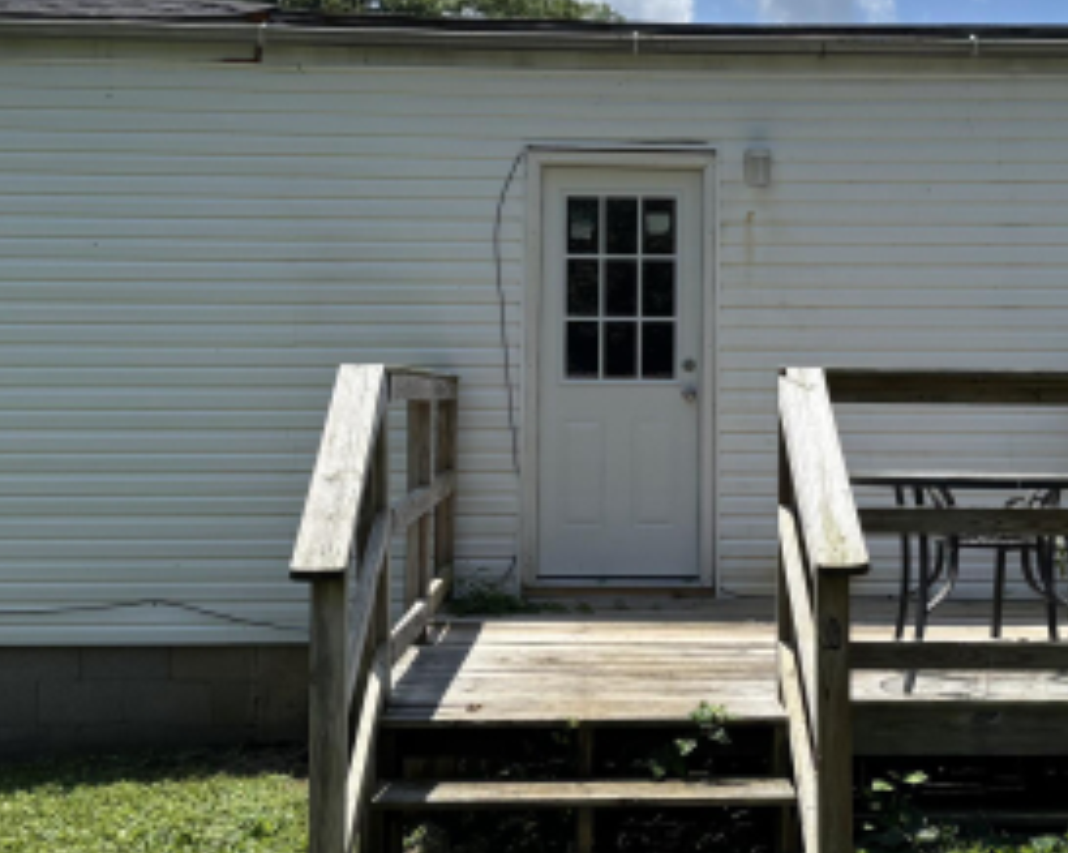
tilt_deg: +2.1
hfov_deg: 30.4
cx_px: 663
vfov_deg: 24.5
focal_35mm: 62
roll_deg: -0.7
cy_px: 321
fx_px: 1958
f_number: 1.6
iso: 50
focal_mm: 5.96
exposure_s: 1/3534
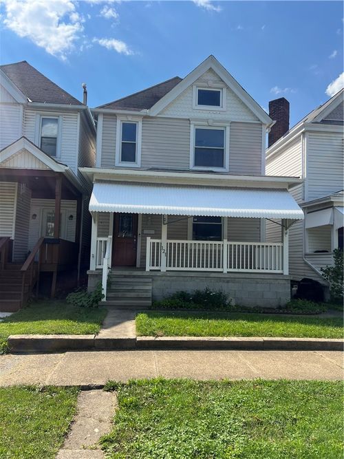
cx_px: 172
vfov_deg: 67.3
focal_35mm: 26
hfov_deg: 53.0
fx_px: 345
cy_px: 230
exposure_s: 1/3704
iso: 50
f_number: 1.5
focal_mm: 5.7
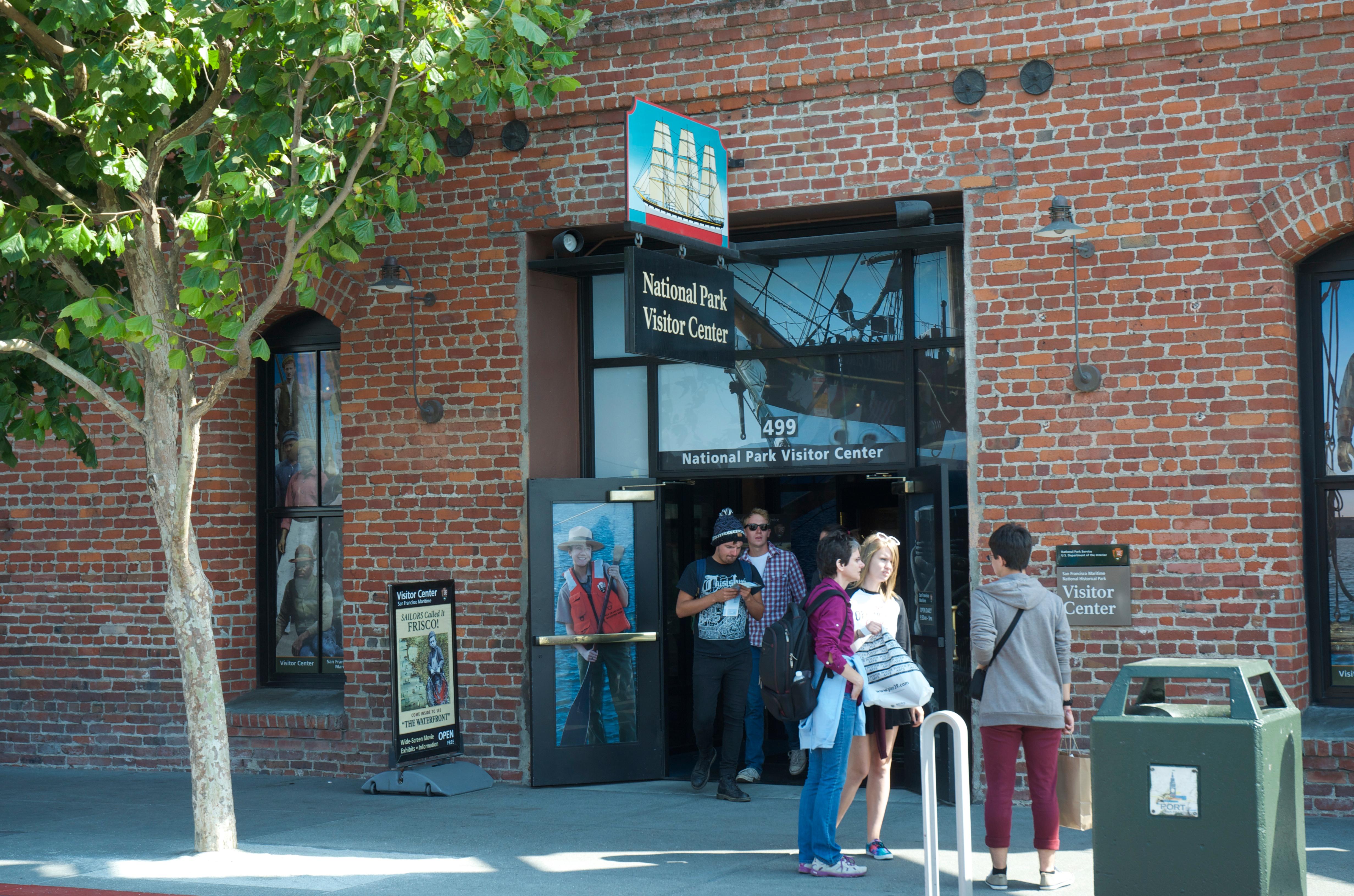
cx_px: 677
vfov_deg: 22.5
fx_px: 2252
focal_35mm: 60
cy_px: 448
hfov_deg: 33.5
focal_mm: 40
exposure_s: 1/160
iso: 200
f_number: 6.3
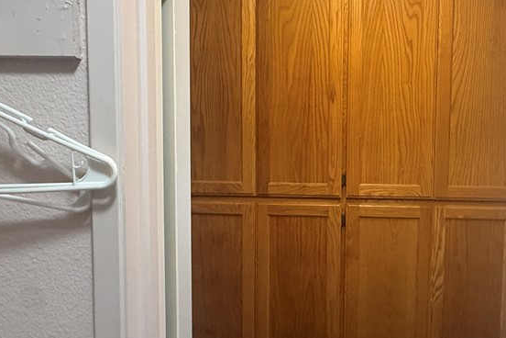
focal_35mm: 27
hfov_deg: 65.2
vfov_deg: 47.9
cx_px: 346
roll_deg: -0.2
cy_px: 161
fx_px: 379
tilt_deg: -3.2
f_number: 2.2
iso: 500
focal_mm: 2.22
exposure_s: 1/60
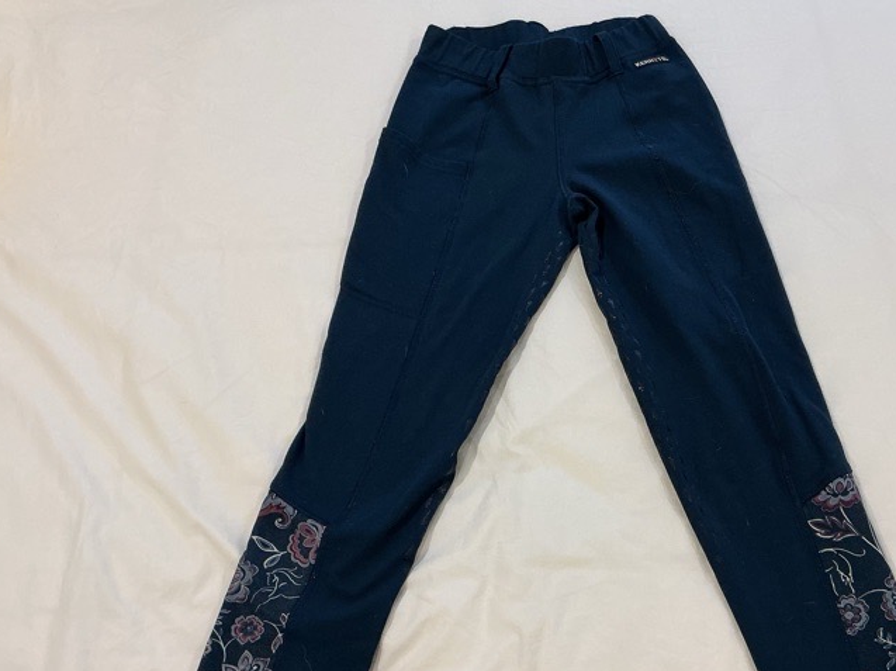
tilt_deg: -58.3
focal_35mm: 41
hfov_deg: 45.3
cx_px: 570
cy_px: 407
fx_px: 1061
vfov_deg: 35.0
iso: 80
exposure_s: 1/60
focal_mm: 3
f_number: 1.8
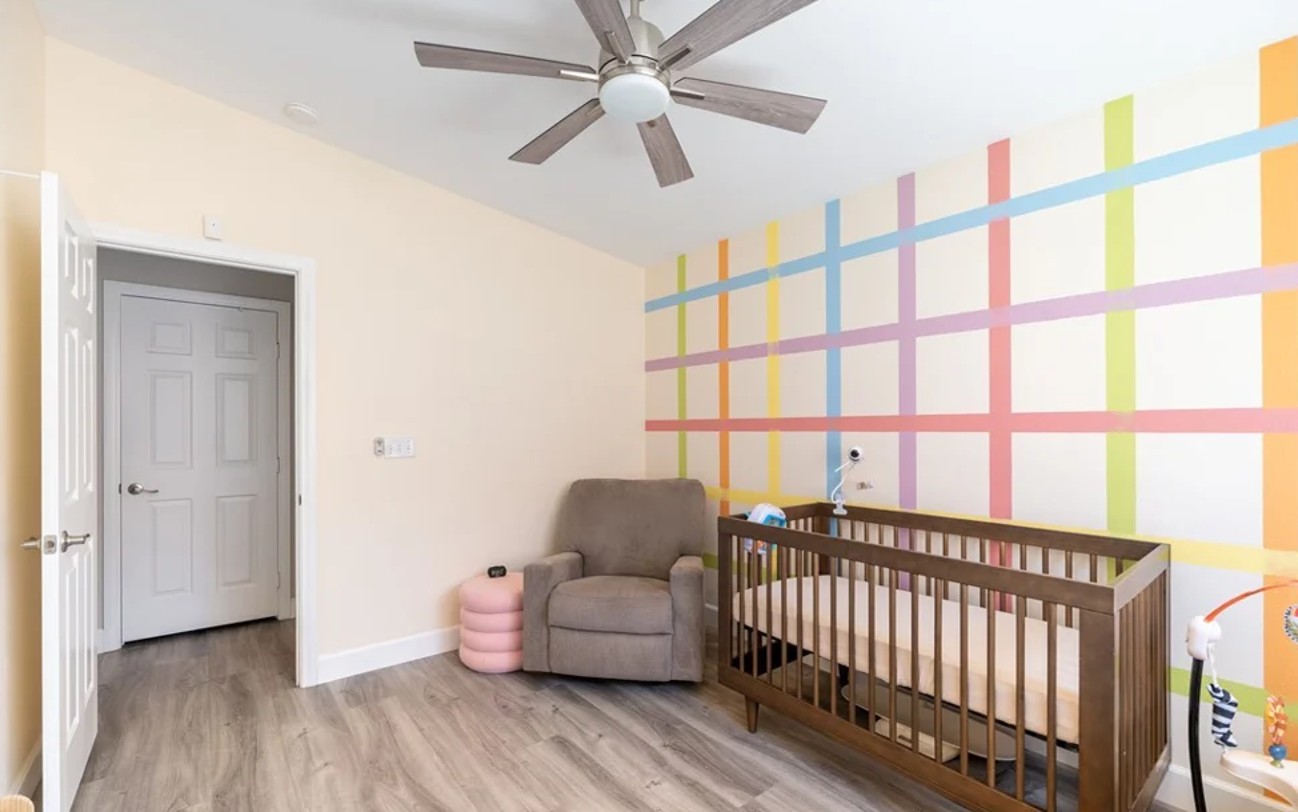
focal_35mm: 15
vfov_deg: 74.6
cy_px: 446
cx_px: 652
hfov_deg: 101.5
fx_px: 531
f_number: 8
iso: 100
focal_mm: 14
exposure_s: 1/20
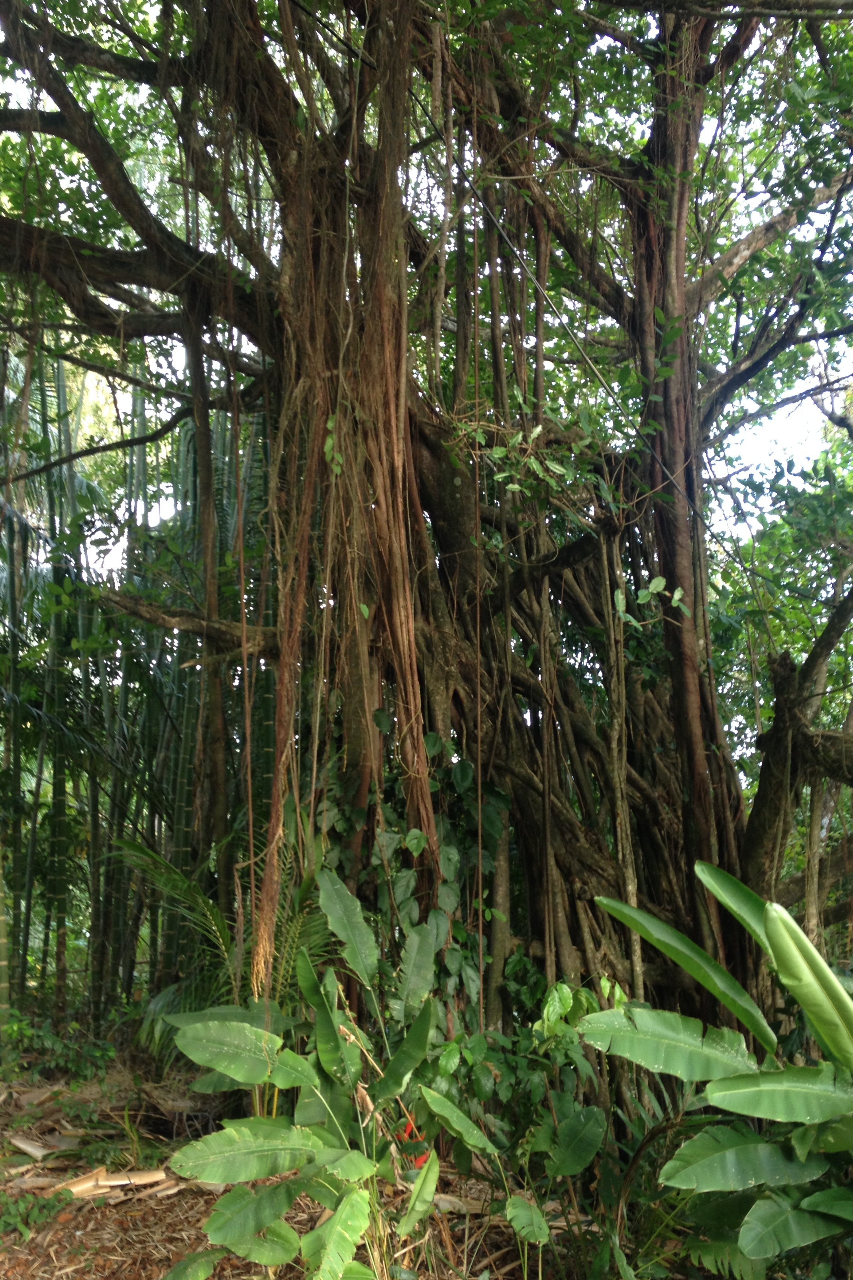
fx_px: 1315
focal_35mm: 37
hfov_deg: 35.9
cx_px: 447
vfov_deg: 51.9
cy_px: 637
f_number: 2.4
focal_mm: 4.28
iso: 50
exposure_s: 1/24
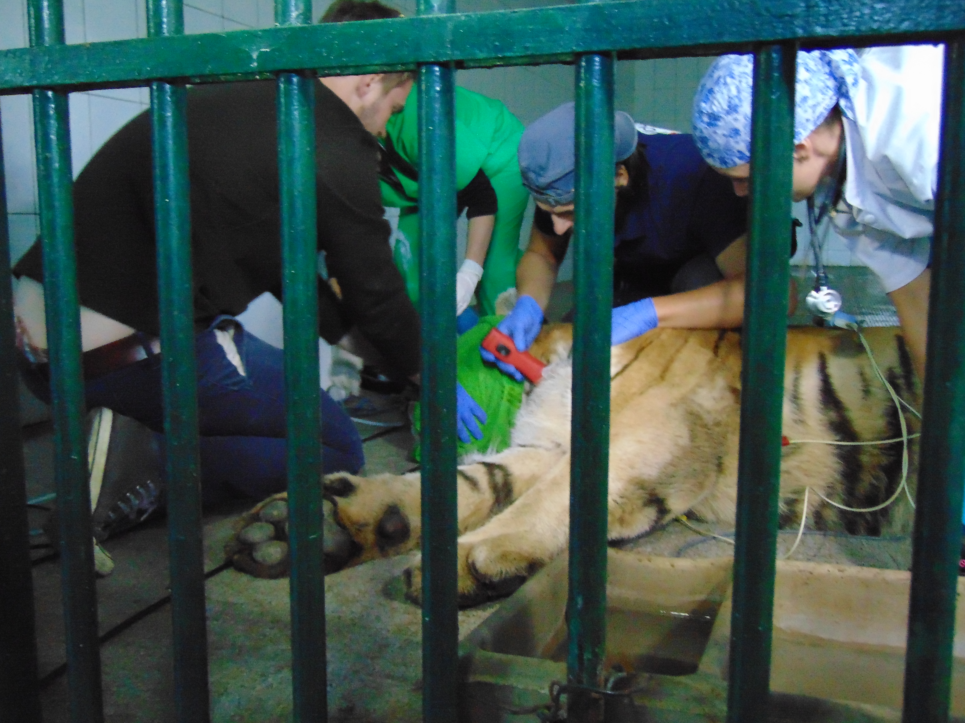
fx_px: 976
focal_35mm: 35
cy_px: 362
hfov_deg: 52.6
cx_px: 482
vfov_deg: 40.7
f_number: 3.2
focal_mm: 6.3
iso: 800
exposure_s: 1/25
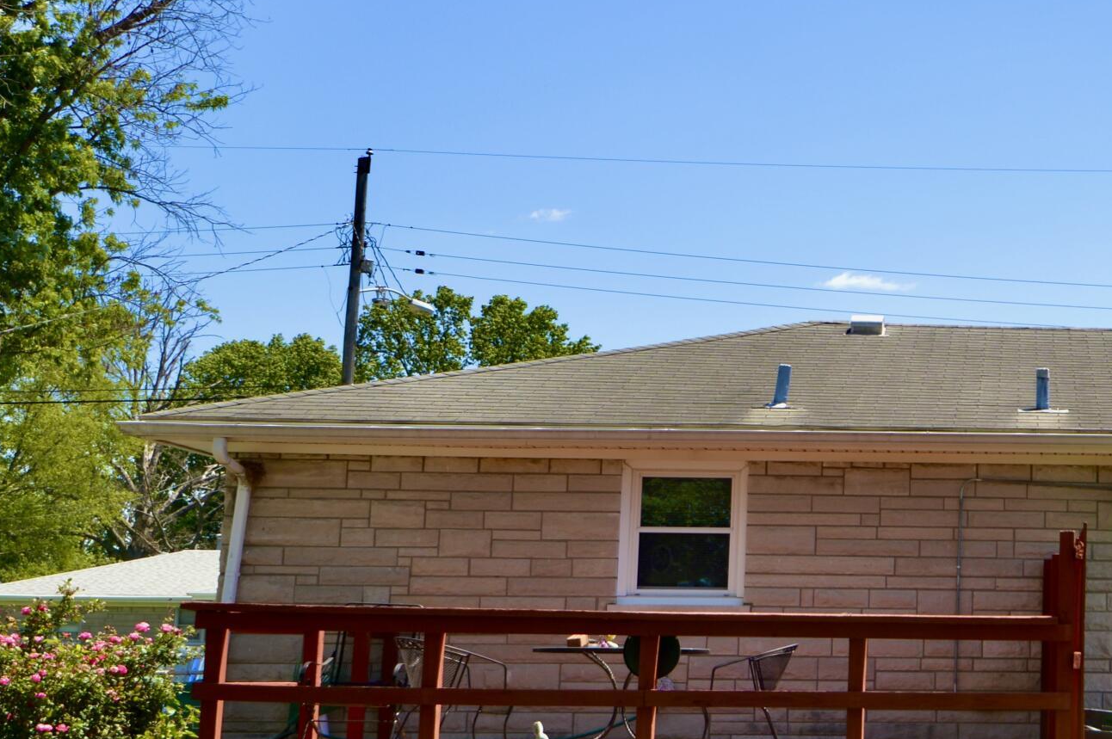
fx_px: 2042
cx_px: 1105
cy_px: 408
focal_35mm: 66
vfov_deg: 20.5
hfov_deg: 28.6
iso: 100
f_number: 6.3
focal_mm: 19
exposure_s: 1/200
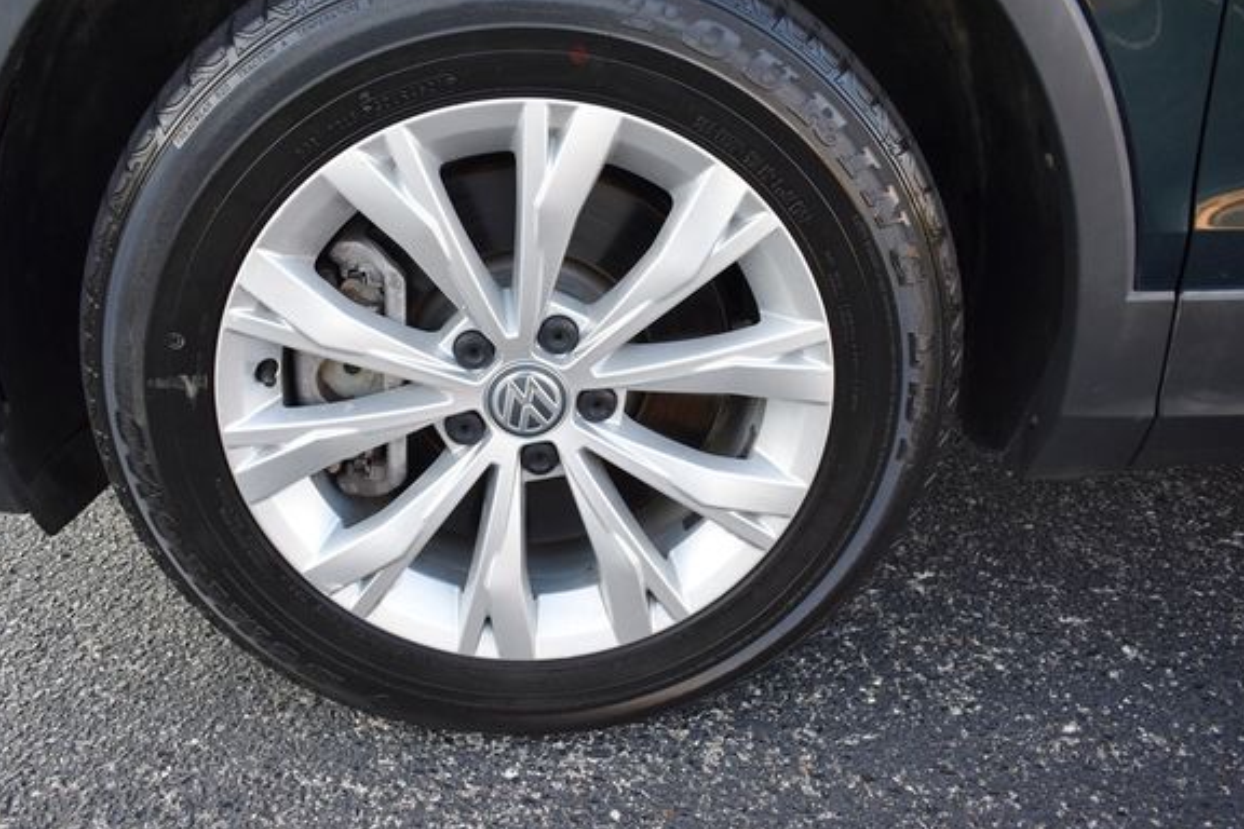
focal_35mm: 30
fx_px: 1037
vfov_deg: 43.5
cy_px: 372
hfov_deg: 61.8
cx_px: 562
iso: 400
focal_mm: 18
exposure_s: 1/250
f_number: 4
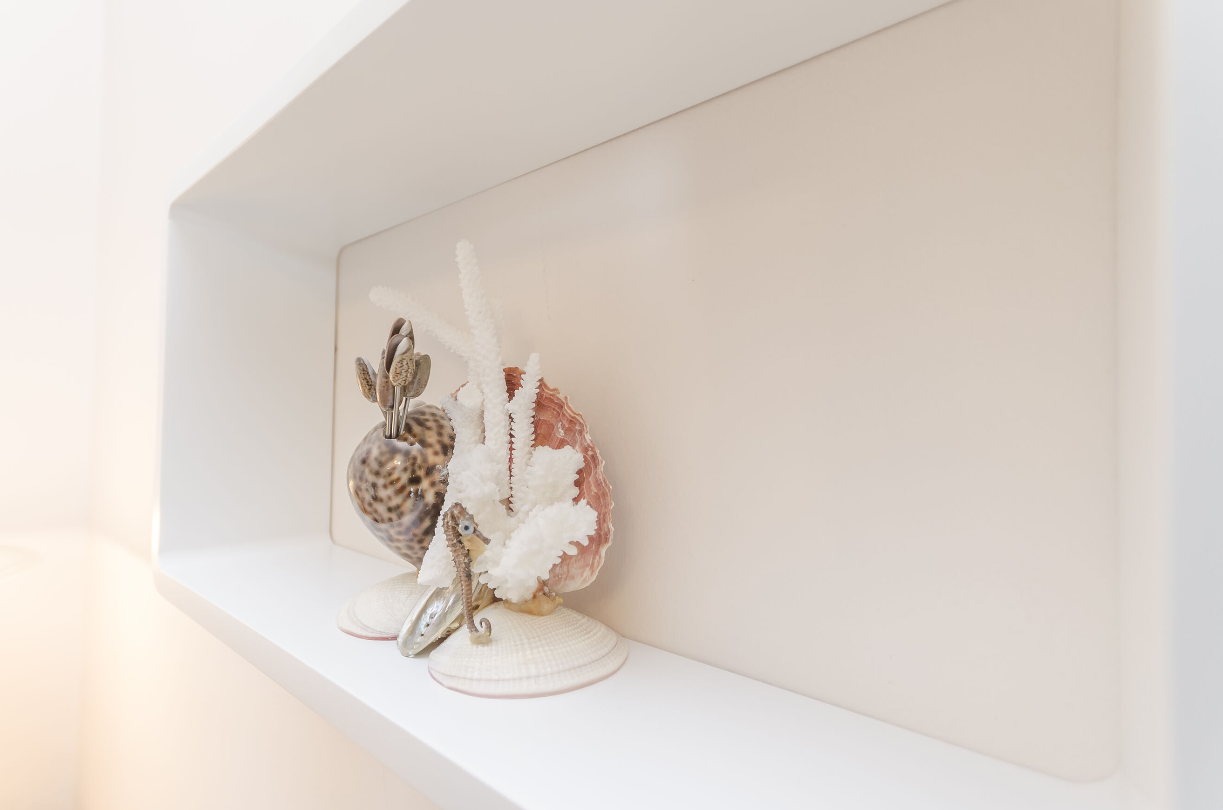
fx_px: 542
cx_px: 584
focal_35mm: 16
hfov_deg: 96.8
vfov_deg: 73.5
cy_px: 414
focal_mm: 10
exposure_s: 1/60
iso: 400
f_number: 4
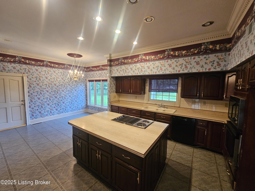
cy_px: 96
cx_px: 128
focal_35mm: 13
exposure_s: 1/40
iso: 320
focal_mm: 2.2
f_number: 2.2
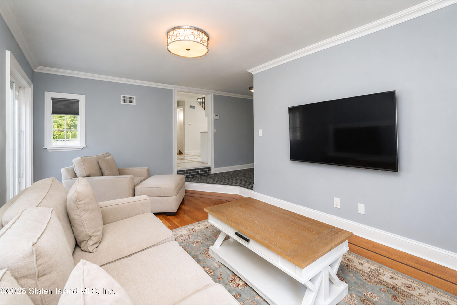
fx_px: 209
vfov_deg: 72.1
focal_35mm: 16
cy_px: 152
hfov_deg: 95.0
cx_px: 228
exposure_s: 1/50
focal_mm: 16.5
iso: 64
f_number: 5
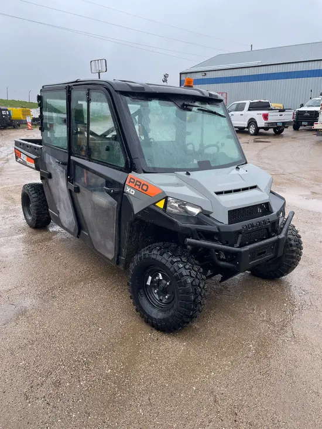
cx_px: 161
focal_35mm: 26
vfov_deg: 67.3
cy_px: 214
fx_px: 322
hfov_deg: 53.1
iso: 32
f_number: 1.6
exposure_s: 1/581
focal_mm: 4.2
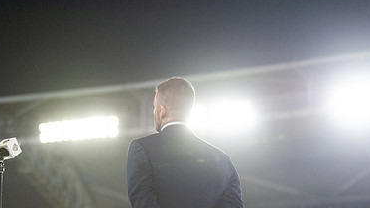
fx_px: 1119
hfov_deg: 18.7
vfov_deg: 10.6
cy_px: 185
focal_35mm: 114
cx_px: 130
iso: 3200
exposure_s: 1/2000
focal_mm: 70
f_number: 2.8
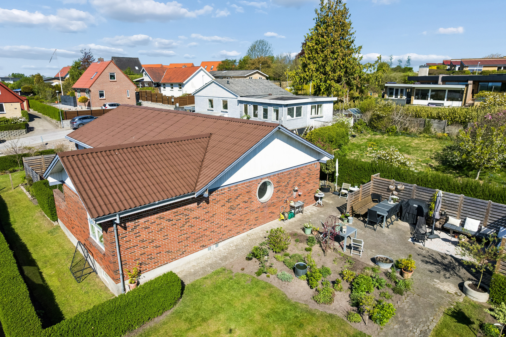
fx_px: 309
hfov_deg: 78.6
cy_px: 168
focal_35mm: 22
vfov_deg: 57.2
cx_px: 253
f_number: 2.8
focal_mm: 8.4
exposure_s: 1/2500
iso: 120
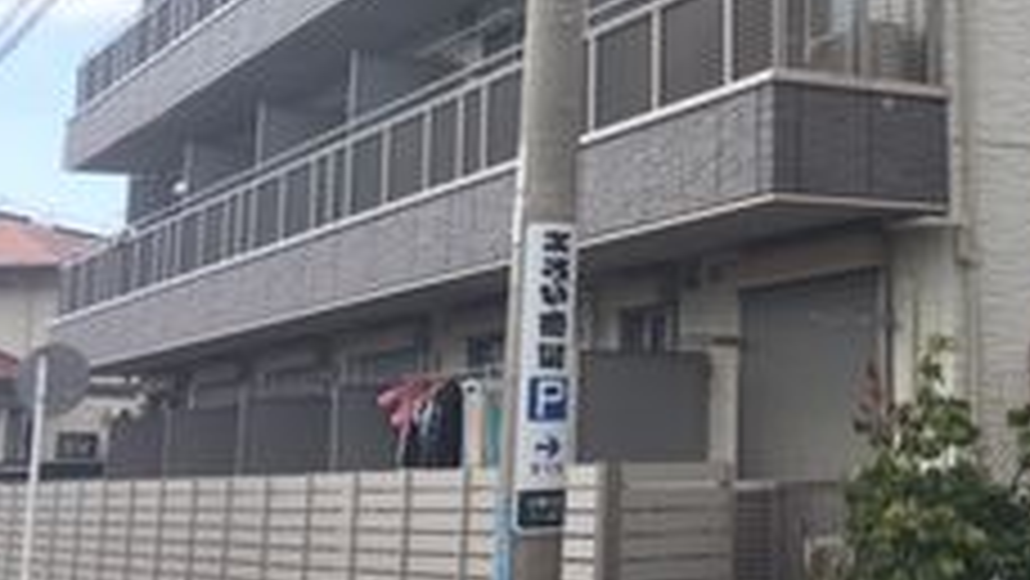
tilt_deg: +11.2
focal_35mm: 69
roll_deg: +0.7
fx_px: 1885
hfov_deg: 28.9
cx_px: 999
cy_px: 29
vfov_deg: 17.2
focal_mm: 4.15
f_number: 2.2
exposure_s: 1/578
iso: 25
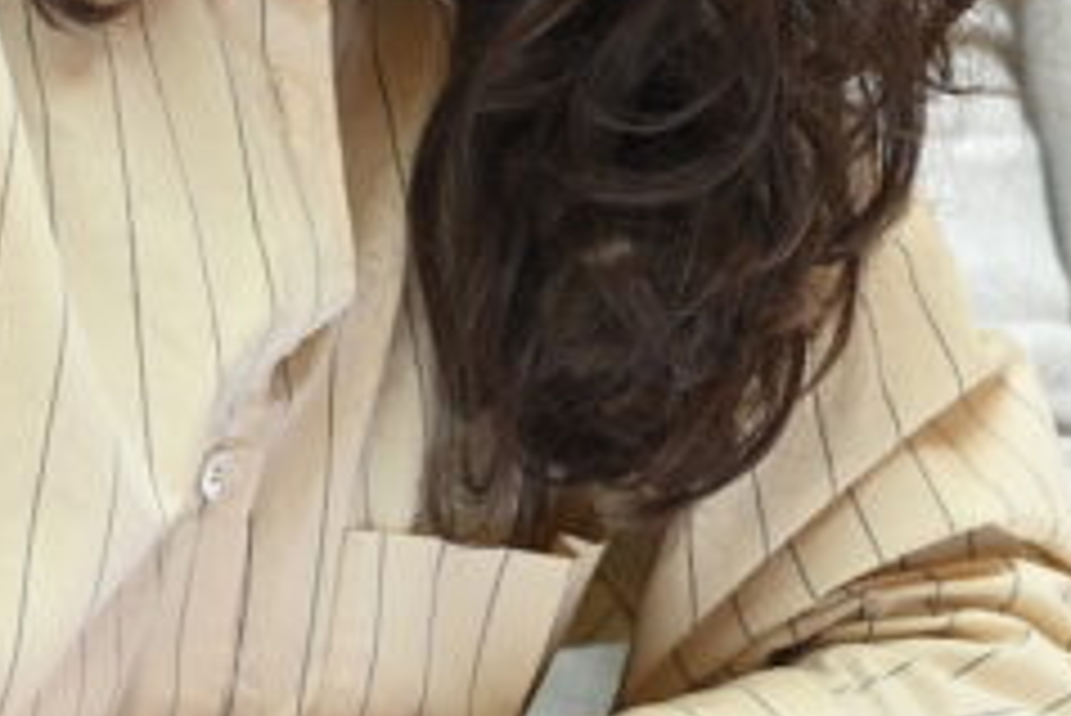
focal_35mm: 772
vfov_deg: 1.8
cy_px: -329
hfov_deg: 2.7
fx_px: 22980
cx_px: 652
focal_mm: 175
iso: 320
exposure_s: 1/200
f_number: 6.3
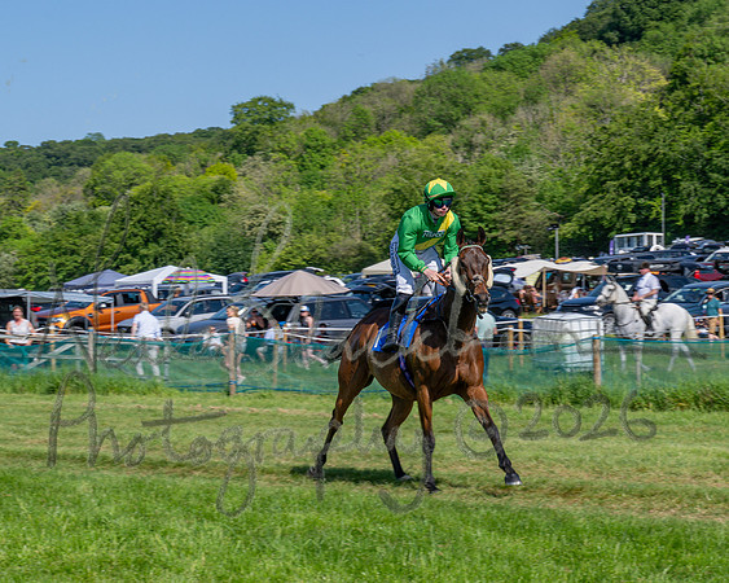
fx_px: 2552
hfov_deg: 16.3
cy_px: 292
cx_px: 364
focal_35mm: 118
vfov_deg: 13.0
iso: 160
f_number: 14
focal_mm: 70
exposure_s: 1/160
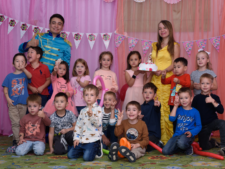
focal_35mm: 59
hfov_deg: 32.6
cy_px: 88
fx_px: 384
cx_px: 119
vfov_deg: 24.8
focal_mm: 50
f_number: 9
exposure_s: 1/160
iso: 500
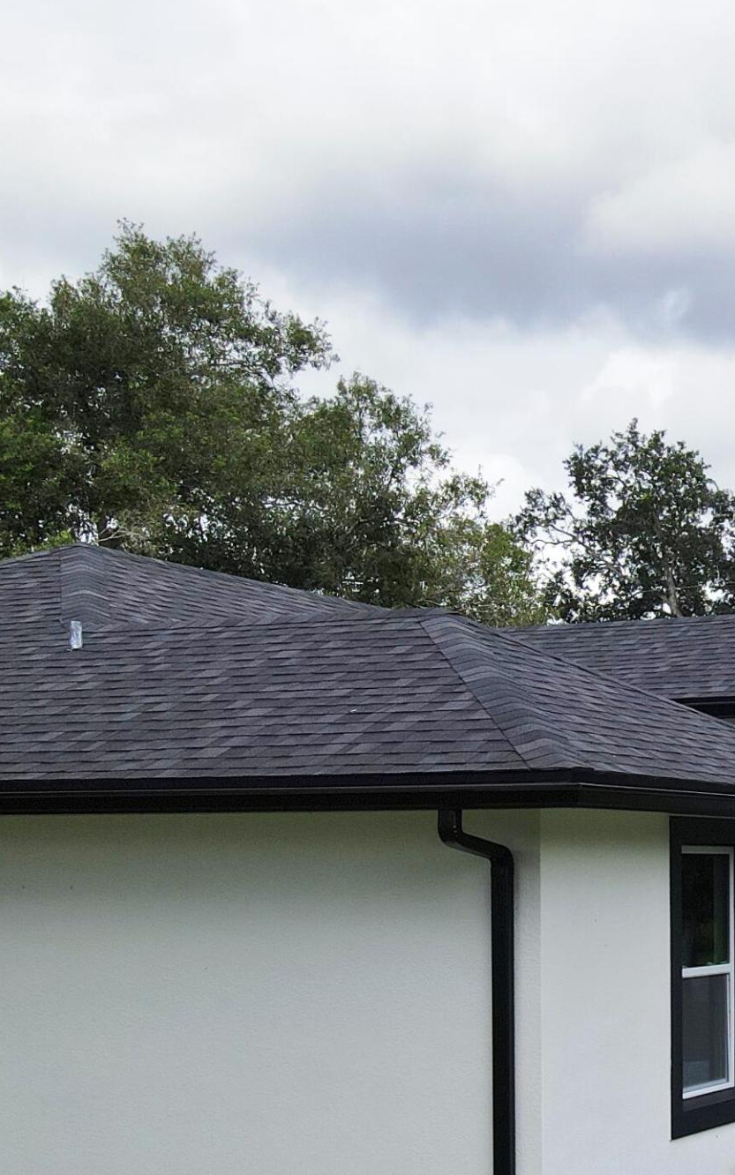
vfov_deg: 35.9
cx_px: 1056
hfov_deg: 20.6
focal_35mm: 55
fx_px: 1762
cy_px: 902
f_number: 2.8
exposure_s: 1/833
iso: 100
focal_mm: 4.5
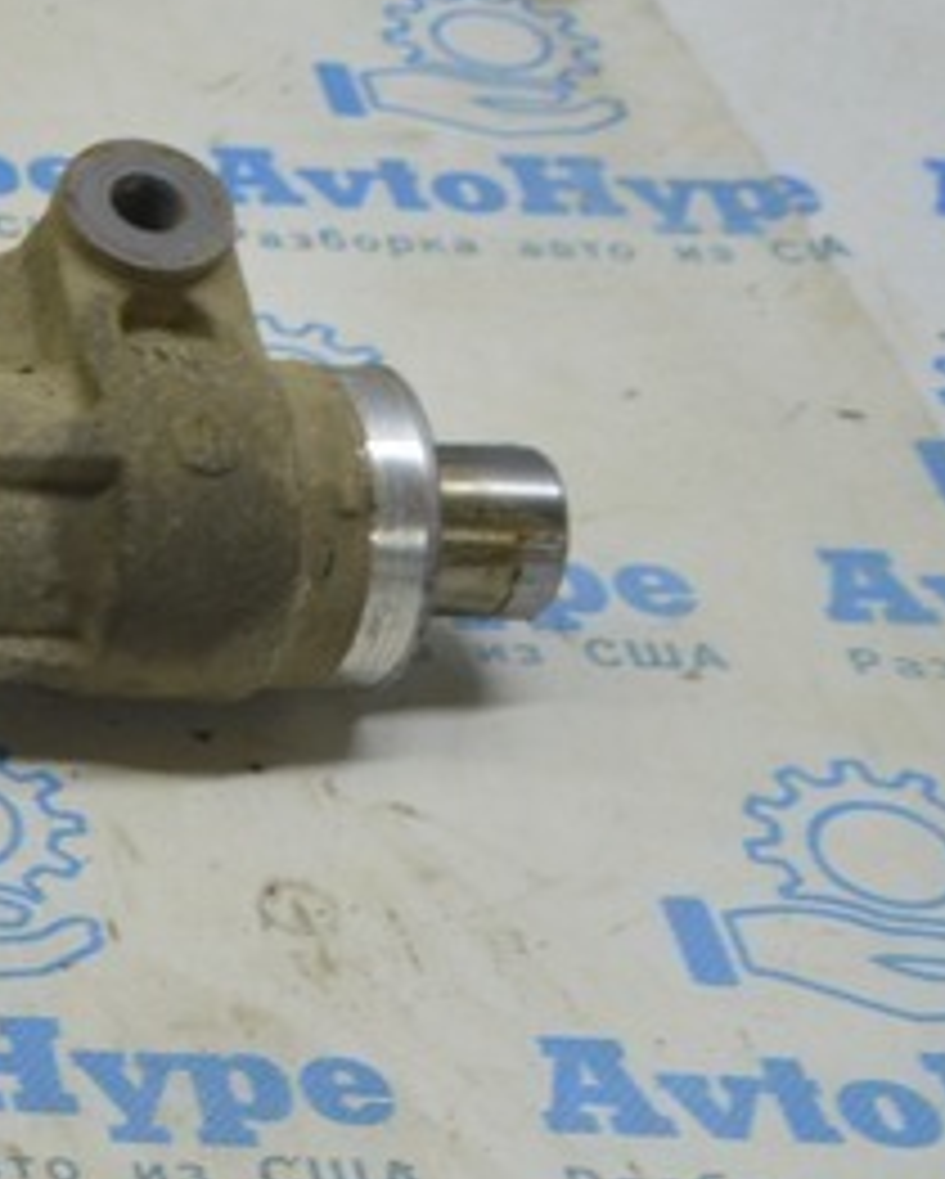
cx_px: -1274
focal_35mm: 121
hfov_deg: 10.9
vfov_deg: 15.8
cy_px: 200
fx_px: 4225
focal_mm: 22
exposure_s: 1/40
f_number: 5.6
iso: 400
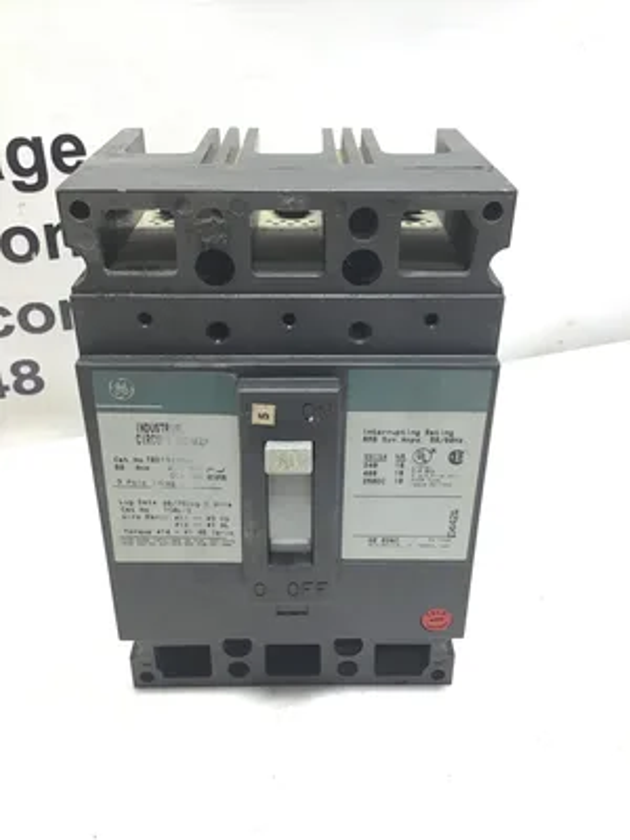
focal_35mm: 31
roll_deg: +0.7
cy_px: 420
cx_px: 315
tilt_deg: -29.6
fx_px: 752
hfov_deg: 45.4
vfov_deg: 58.4
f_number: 2.4
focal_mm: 3.3
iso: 25
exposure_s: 1/40
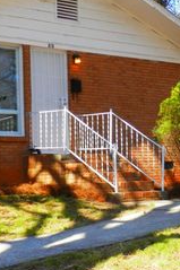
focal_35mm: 87
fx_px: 653
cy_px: 143
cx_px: -6
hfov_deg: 15.4
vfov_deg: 23.4
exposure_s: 1/200
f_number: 3.7
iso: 80
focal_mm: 7.3
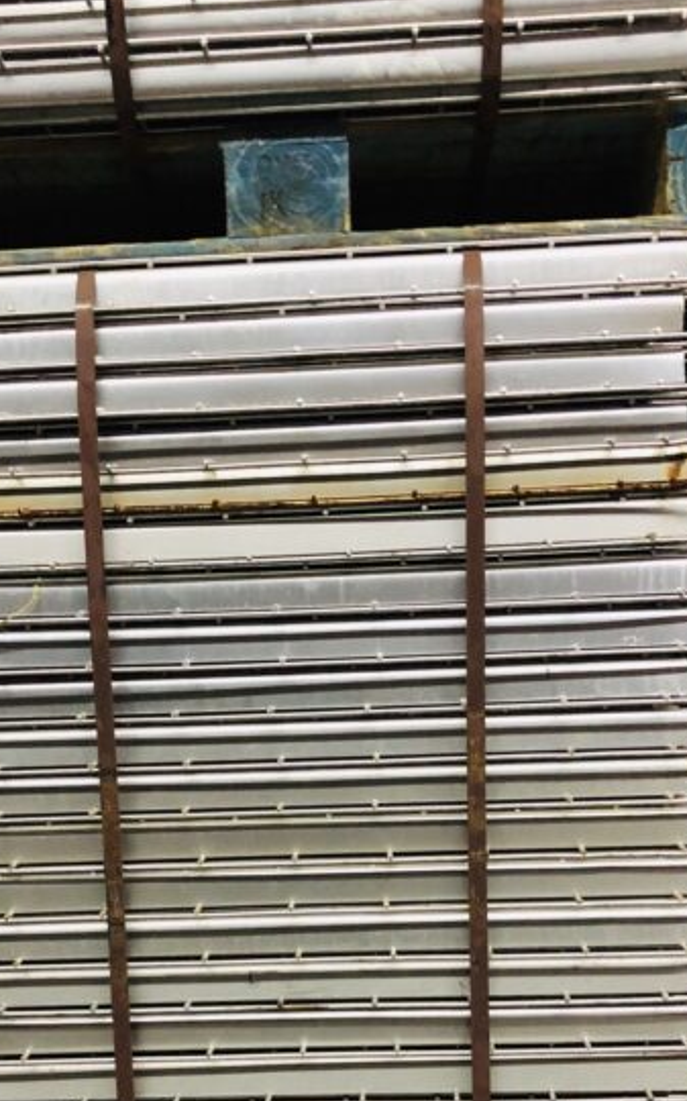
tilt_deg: -5.1
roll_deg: +1.3
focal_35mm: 44
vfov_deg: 44.2
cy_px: 783
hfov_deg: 29.1
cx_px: 285
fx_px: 1320
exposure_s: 1/5
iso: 80
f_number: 1.8
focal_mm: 3.99
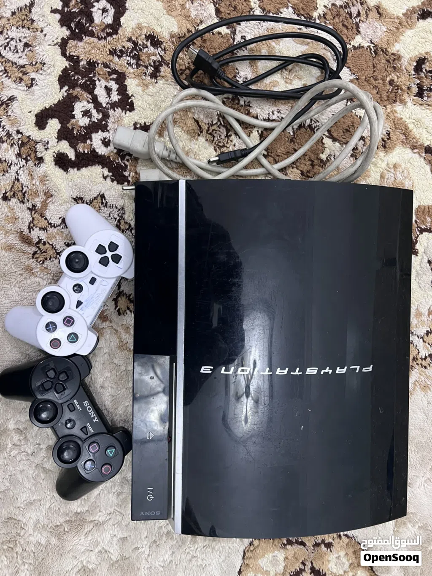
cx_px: 216
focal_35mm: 26
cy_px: 288
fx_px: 433
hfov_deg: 53.1
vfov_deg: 67.3
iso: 250
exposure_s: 1/50
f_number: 1.5
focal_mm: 5.7
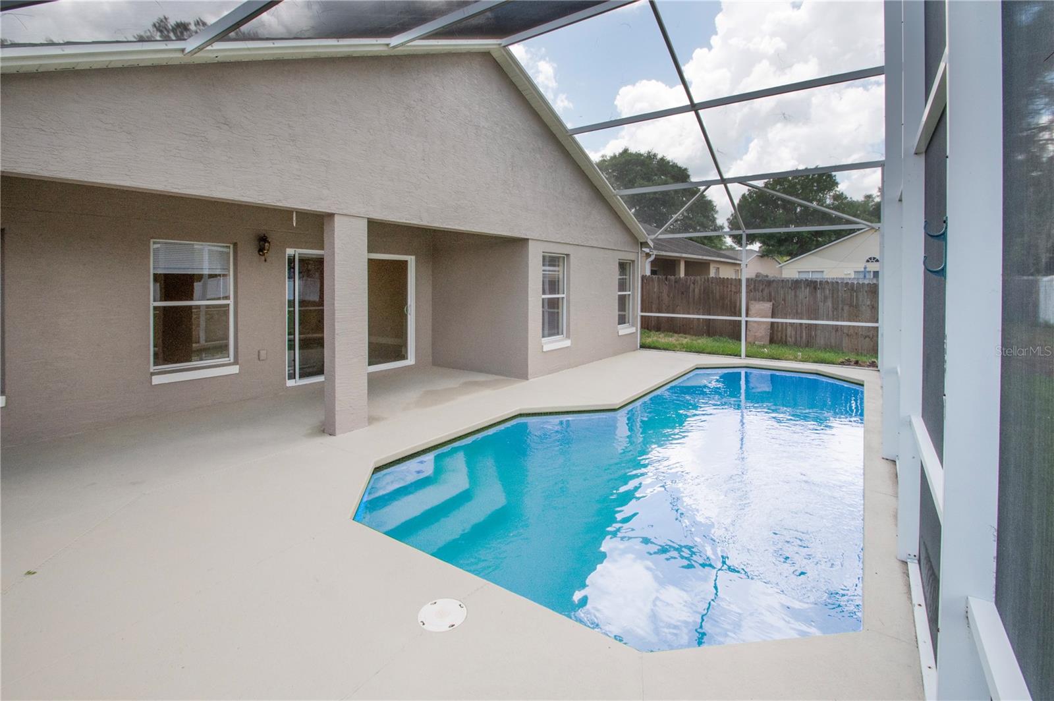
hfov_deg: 100.4
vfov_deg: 77.2
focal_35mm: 15
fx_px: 439
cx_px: 527
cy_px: 350
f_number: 11
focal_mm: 10
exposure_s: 1/250
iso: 250
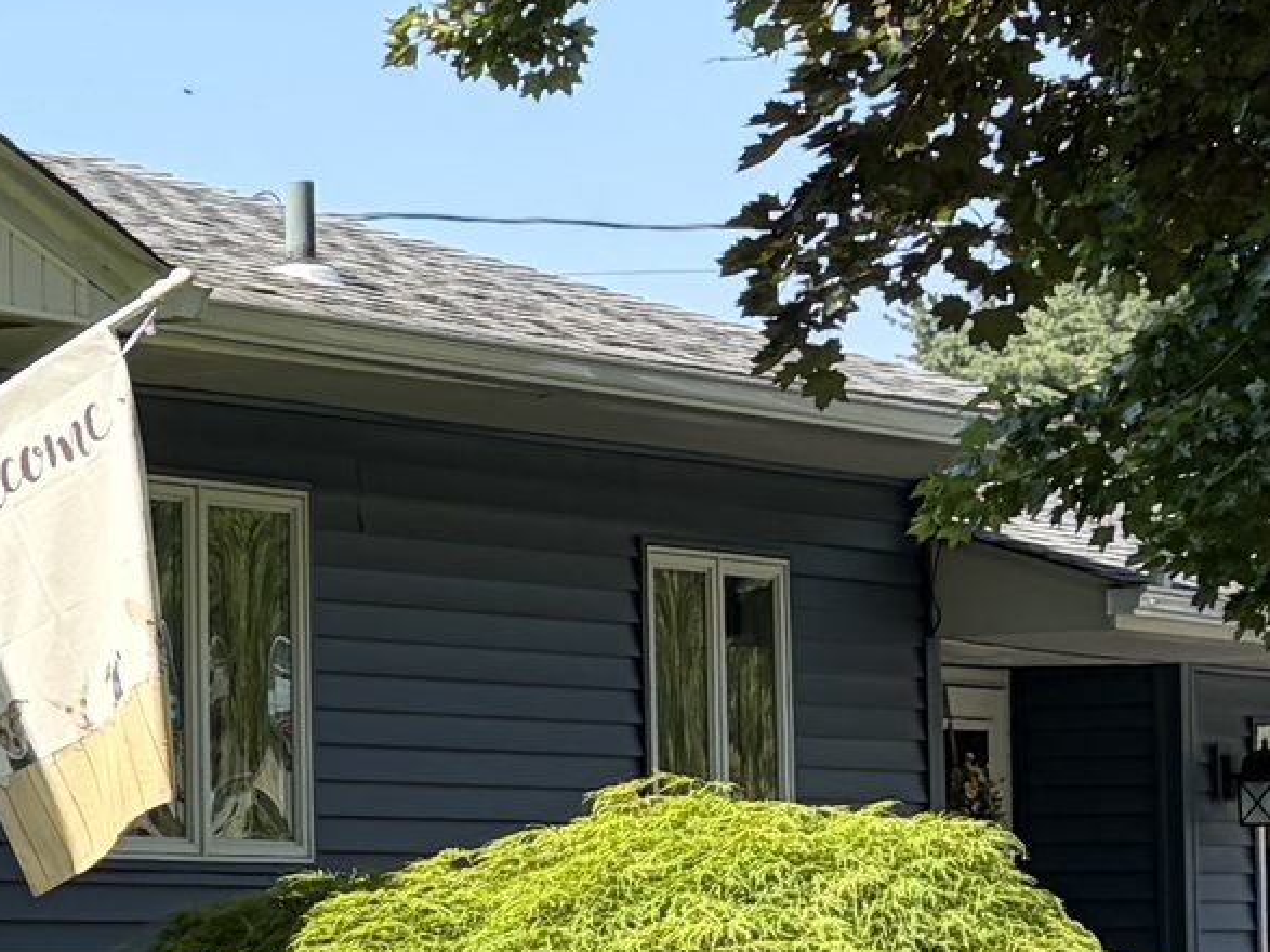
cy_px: 666
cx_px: -941
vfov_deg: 10.9
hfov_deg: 13.2
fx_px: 4989
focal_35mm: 136
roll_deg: +1.2
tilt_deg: +4.0
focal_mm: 5.96
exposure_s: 1/1451
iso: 50
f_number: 1.6
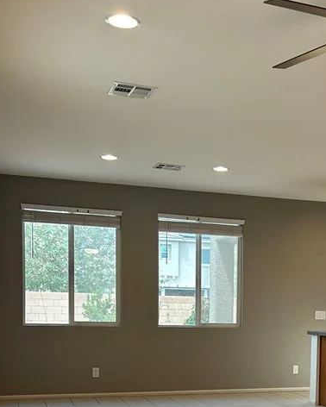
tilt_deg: -3.7
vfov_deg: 32.8
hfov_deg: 27.2
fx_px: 663
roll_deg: -0.7
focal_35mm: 55
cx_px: 254
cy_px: 348
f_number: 1.5
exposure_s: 1/120
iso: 64
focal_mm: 5.7
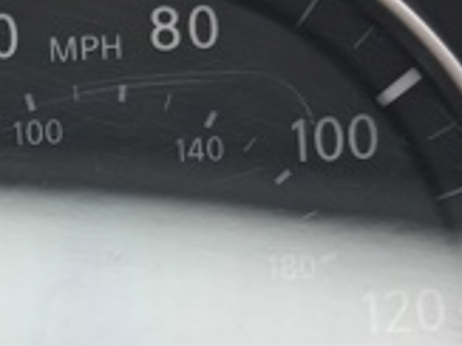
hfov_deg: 18.1
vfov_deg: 13.7
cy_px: 379
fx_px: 1414
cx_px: -3
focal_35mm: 106
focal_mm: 4
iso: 50
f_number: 1.8
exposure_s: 1/100
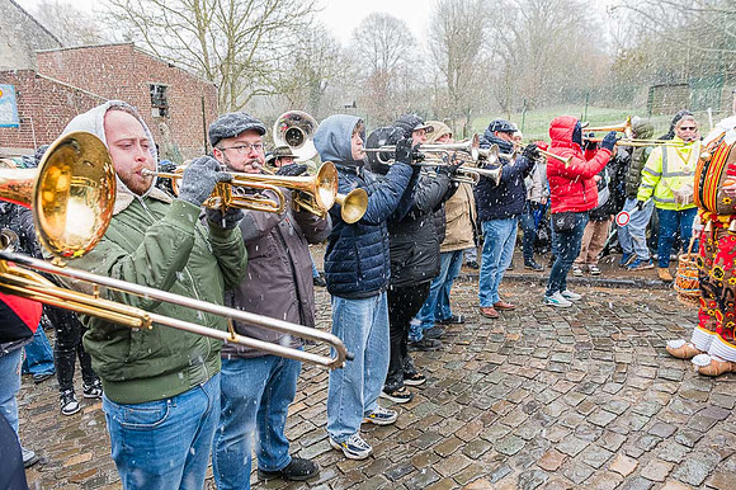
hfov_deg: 73.8
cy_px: 245
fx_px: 490
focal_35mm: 24
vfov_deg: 53.1
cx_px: 368
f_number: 5.6
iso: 1600
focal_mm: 24
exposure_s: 1/100
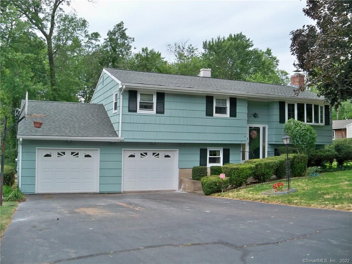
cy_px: 132
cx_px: 176
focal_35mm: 35
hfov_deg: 52.6
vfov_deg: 40.7
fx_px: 356
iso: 64
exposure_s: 1/125
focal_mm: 6.2
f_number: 3.5
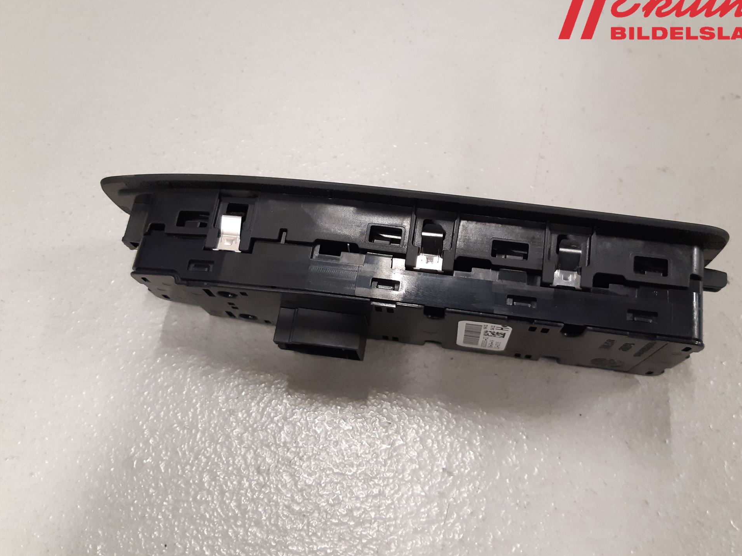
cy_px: 273
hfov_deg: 63.4
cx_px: 398
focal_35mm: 28
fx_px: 600
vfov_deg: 49.7
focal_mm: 3.93
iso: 250
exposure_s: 1/50
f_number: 1.7
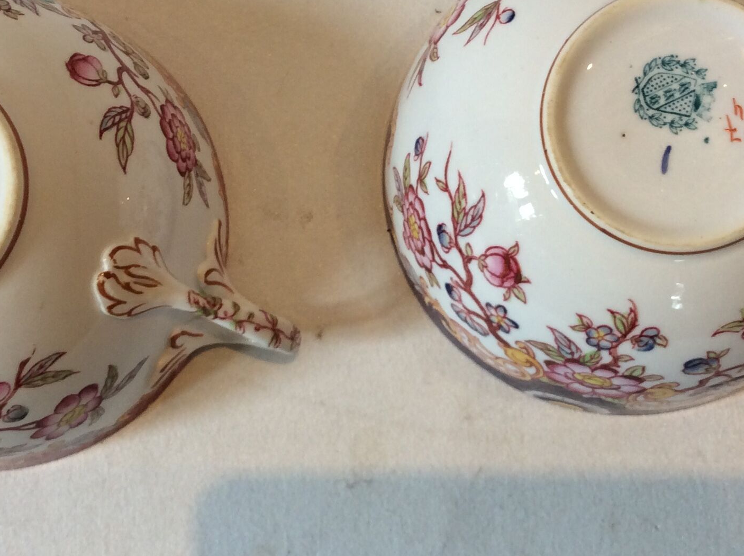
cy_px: 248
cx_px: 367
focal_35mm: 59
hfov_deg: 32.7
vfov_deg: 24.7
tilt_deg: -83.7
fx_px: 1266
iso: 40
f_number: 2.4
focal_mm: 3.3
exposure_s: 1/25
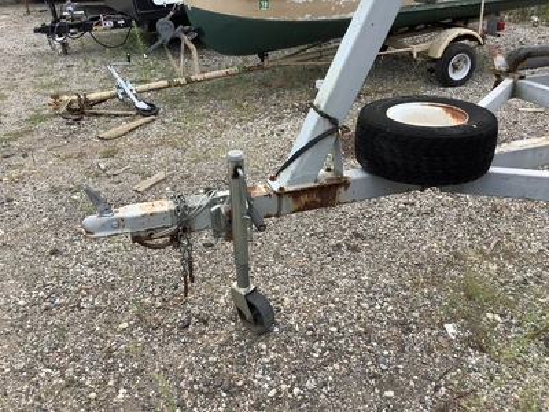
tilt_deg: -28.7
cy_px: 206
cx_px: 274
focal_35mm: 31
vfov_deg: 45.4
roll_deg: -0.6
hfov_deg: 58.4
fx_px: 492
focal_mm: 3.3
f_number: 2.4
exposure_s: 1/612
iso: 25
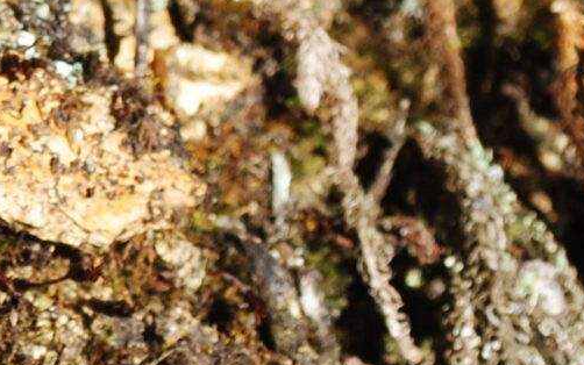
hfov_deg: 4.8
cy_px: 83
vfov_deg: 3.1
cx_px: -397
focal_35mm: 430
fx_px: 6839
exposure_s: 1/200
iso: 200
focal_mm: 55
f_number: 10
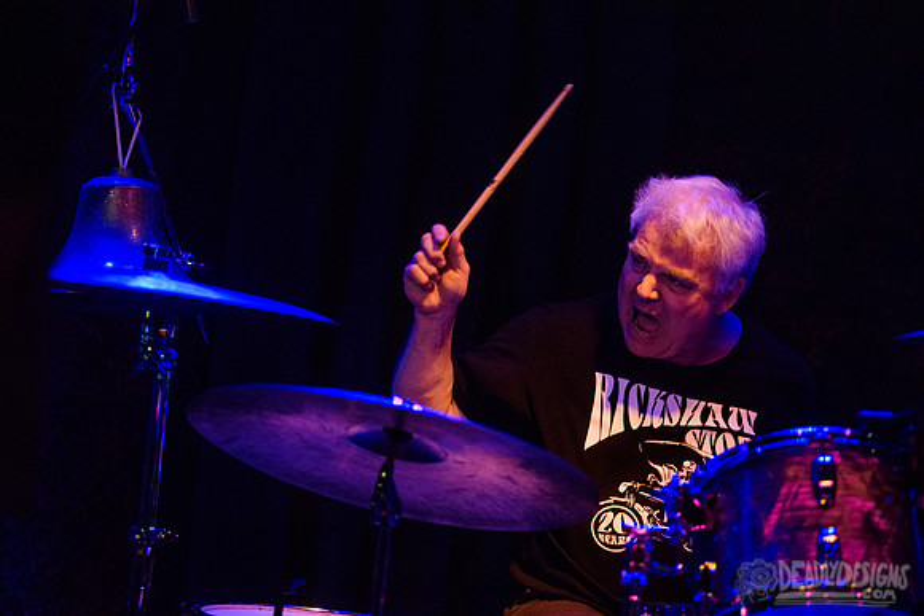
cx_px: 462
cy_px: 308
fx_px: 2567
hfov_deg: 20.4
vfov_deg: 13.7
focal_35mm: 100
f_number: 3.2
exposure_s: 1/125
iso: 6400
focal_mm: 100
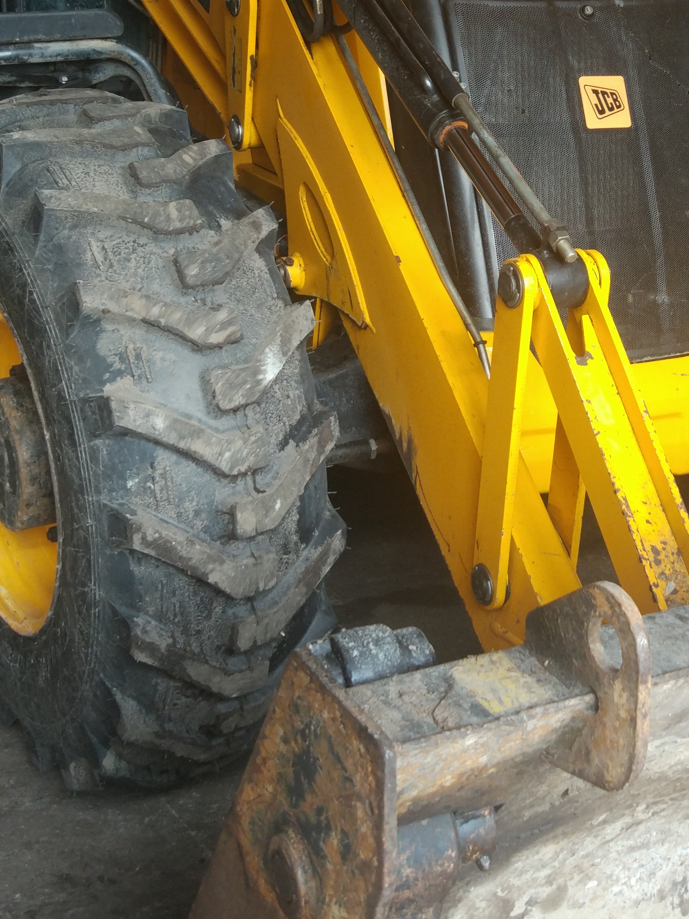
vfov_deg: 33.6
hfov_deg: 25.6
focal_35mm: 57
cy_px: 330
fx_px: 1513
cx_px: 407
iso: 190
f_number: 2
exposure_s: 1/50
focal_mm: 4.26
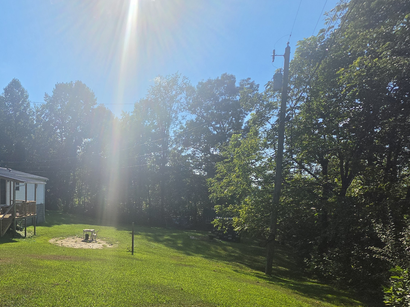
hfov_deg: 66.5
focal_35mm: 23
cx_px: 77
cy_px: 232
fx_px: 272
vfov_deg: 55.9
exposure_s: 1/6773
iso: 32
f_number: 1.9
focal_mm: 2.2
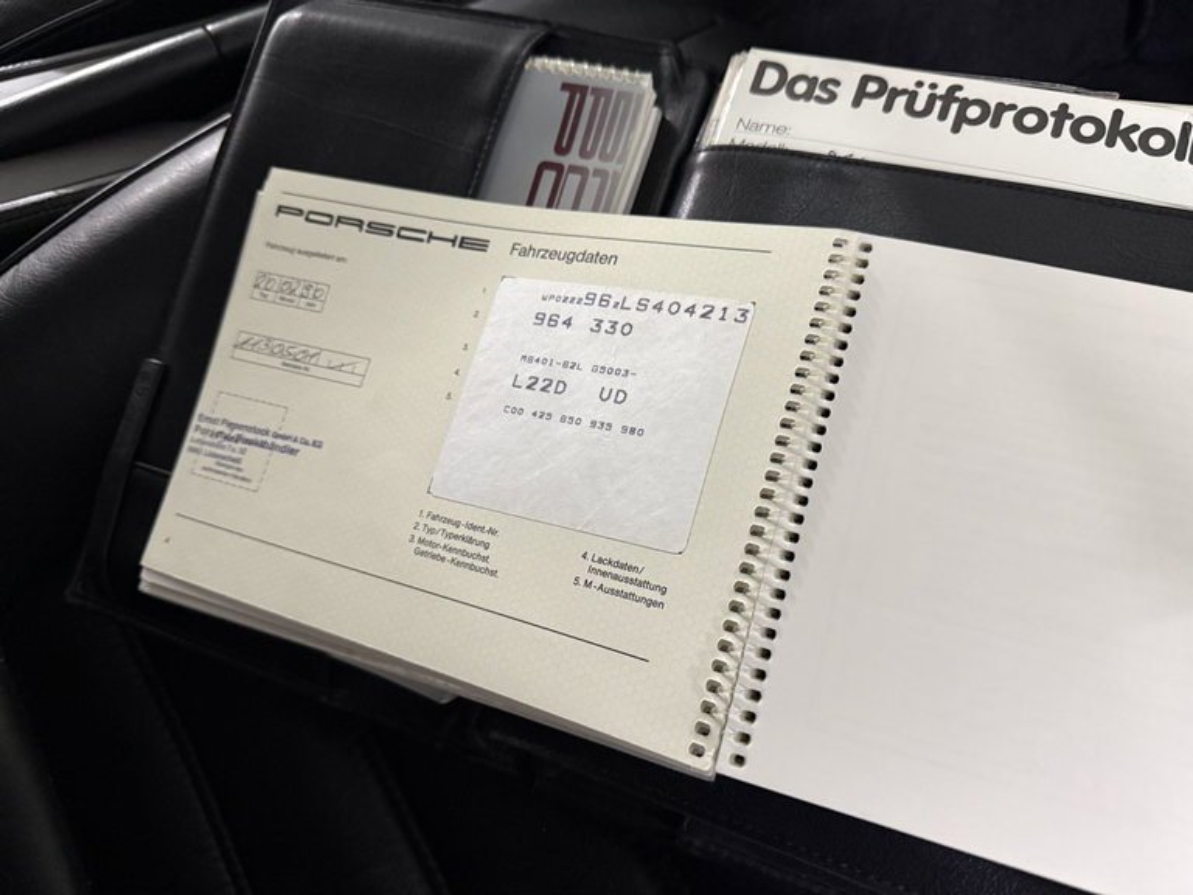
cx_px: 596
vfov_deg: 56.8
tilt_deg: -59.2
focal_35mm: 24
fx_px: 827
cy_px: 448
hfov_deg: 71.6
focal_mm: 6.76
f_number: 1.78
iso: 800
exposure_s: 1/50
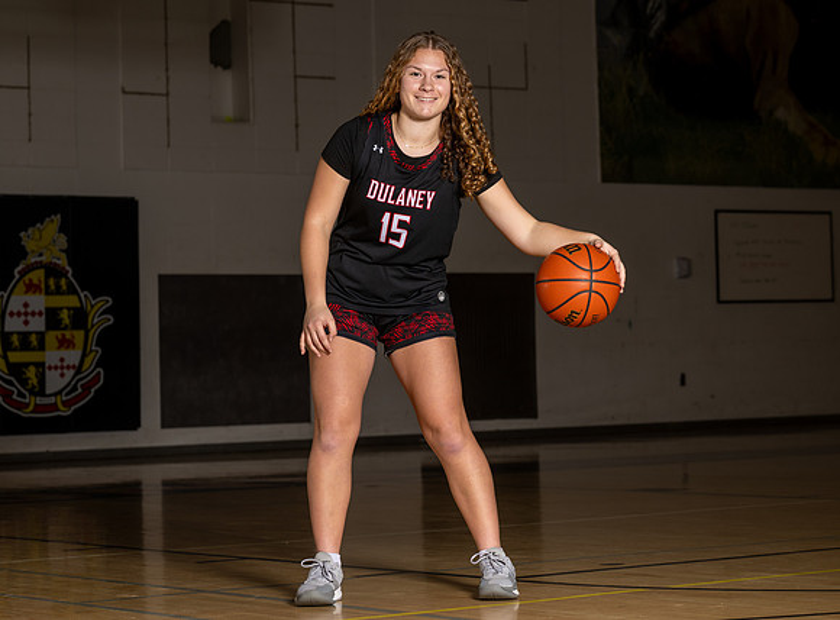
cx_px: 442
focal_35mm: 104
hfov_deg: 18.9
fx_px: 2519
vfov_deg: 14.0
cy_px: 235
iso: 80
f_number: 4.5
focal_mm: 73
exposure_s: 1/200
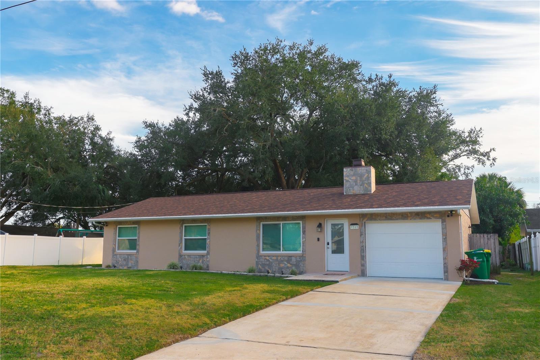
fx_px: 450
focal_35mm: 30
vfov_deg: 43.6
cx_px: 270
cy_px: 180
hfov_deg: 61.9
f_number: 8
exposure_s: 1/80
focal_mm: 20
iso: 100
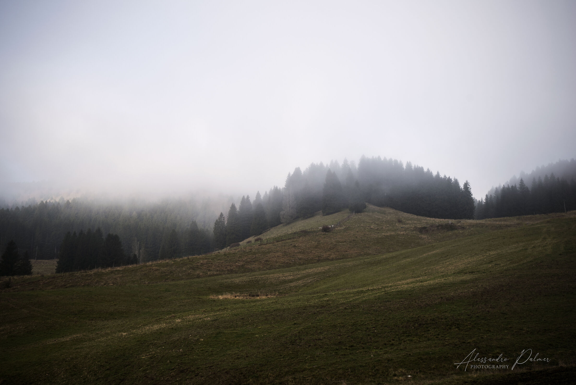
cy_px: 192
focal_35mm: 35
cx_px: 288
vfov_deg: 37.9
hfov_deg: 54.4
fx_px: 560
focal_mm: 35
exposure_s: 1/160
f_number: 5.6
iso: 100
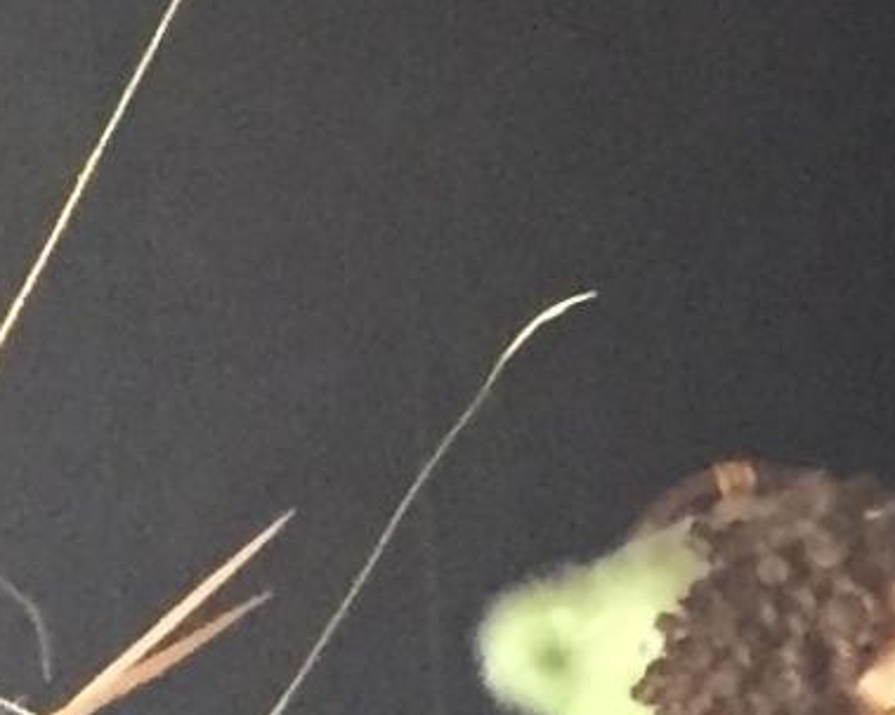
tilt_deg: -6.3
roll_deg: -0.8
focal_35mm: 224
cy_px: -691
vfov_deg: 6.7
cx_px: 2924
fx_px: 5932
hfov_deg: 7.4
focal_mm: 4.15
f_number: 2.2
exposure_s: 1/30
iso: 250
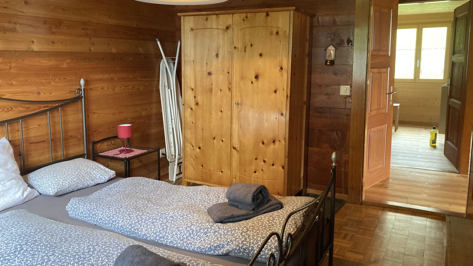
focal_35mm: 31
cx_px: 238
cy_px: 121
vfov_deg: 37.8
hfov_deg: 62.6
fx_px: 389
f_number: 1.8
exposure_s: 1/50
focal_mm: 3.99
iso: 250
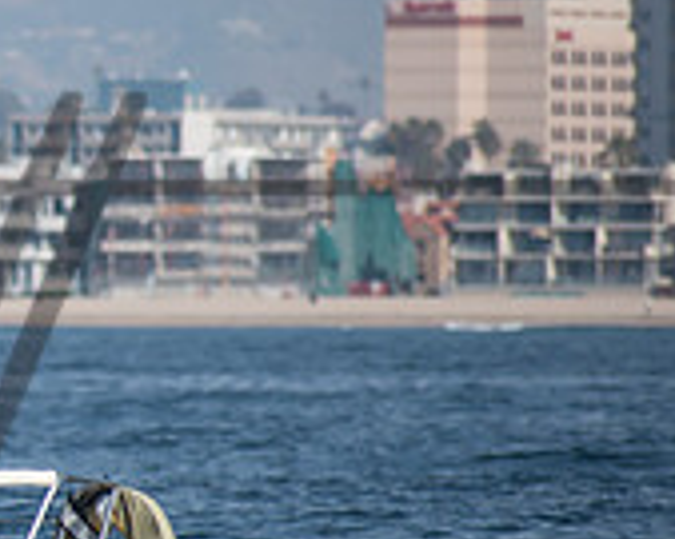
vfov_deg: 1.4
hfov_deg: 1.8
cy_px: 281
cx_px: -427
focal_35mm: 1084
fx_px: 21643
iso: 100
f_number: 5.6
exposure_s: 1/500
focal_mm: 220
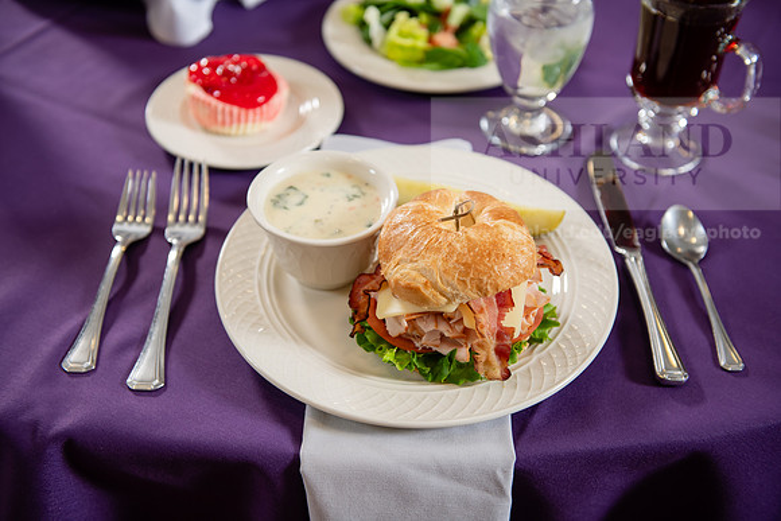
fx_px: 1042
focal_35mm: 48
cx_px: 390
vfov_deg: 28.1
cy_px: 260
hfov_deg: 41.1
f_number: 3.2
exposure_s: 1/160
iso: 250
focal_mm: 48
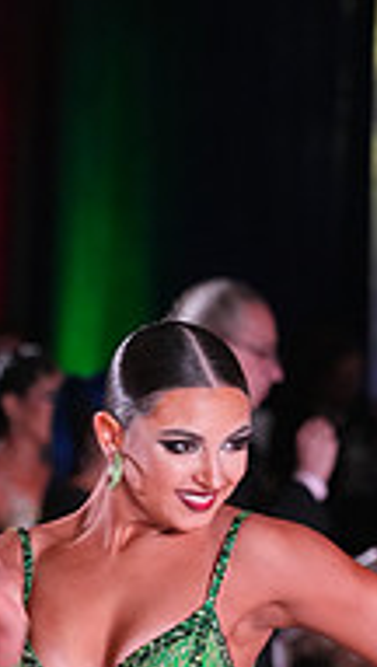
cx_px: -5
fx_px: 9116
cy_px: 953
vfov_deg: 4.2
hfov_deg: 2.4
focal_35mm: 515
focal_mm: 162
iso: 4000
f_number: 5
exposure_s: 1/200
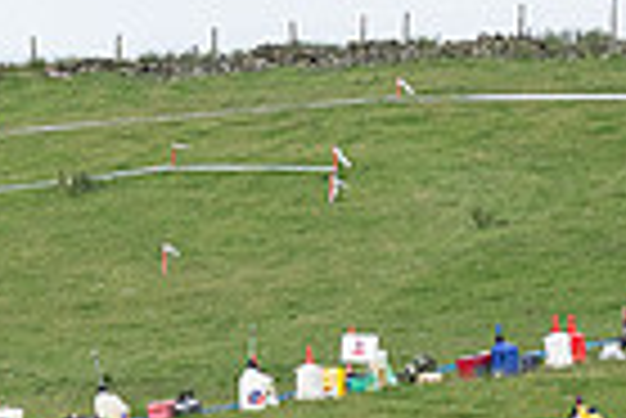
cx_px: -558
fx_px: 5083
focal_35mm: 292
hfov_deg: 6.8
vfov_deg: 4.7
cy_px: 654
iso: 1600
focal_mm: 70
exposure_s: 1/1600
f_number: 8
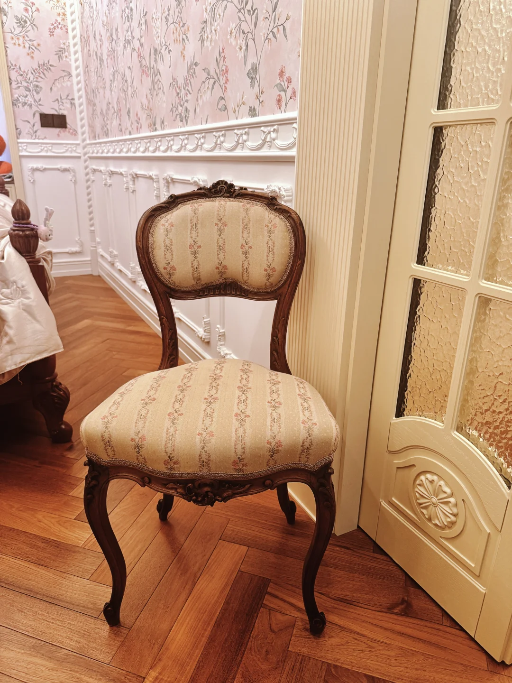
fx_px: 473
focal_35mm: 24
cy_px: 342
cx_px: 256
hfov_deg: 56.8
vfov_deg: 71.6
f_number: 1.78
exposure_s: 1/50
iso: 200
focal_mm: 6.76
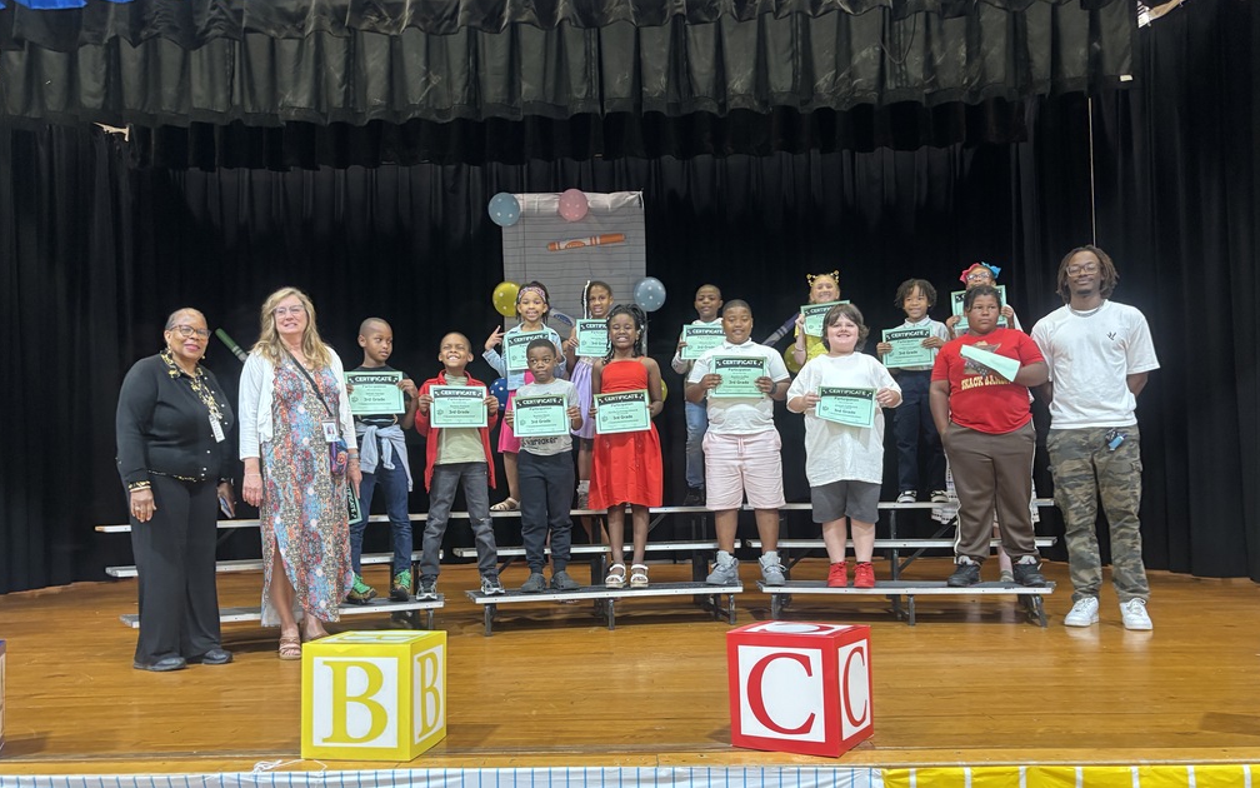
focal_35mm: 28
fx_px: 961
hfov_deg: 66.5
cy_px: 454
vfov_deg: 44.4
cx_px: 634
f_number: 1.6
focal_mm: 5.96
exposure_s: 1/60
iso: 200
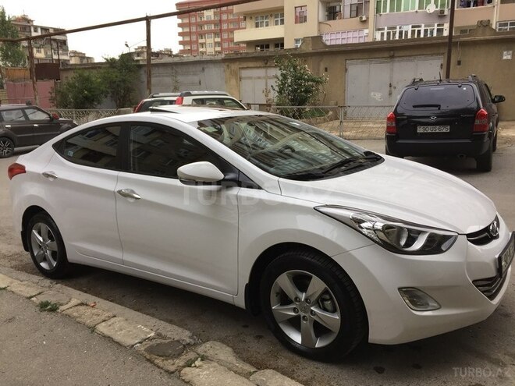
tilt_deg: -11.8
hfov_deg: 61.7
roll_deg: +0.4
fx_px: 431
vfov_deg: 48.2
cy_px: 193
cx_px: 258
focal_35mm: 29
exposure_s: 1/100
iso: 32
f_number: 2.2
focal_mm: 4.15
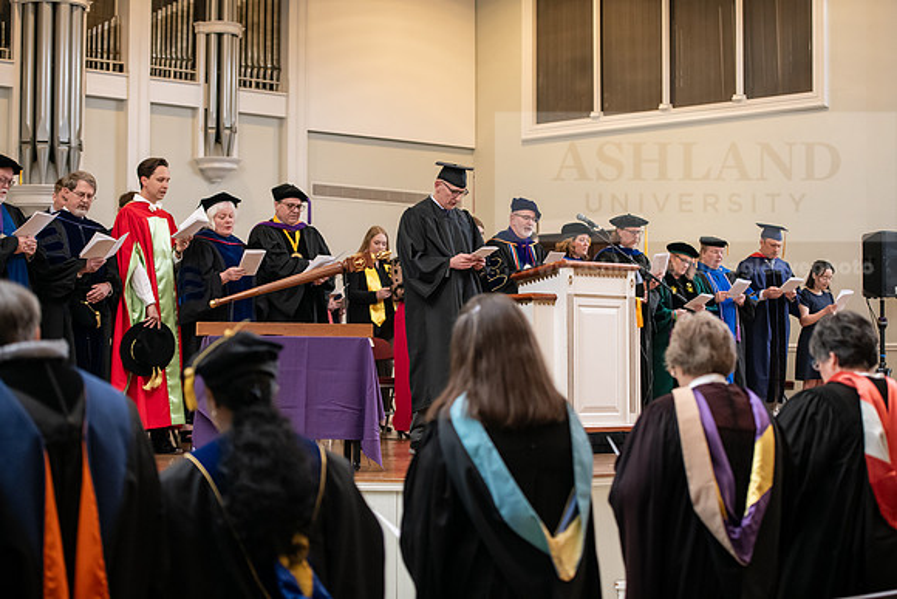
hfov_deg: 28.8
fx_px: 1744
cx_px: 448
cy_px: 300
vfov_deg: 19.5
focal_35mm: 70
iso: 2000
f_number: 3.2
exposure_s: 1/200
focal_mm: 70
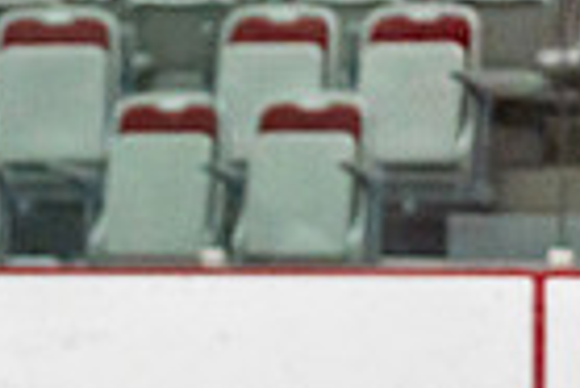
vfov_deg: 2.5
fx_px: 8870
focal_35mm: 550
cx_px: -234
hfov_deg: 3.7
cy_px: 913
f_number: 2.8
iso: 3200
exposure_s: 1/1250
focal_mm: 108
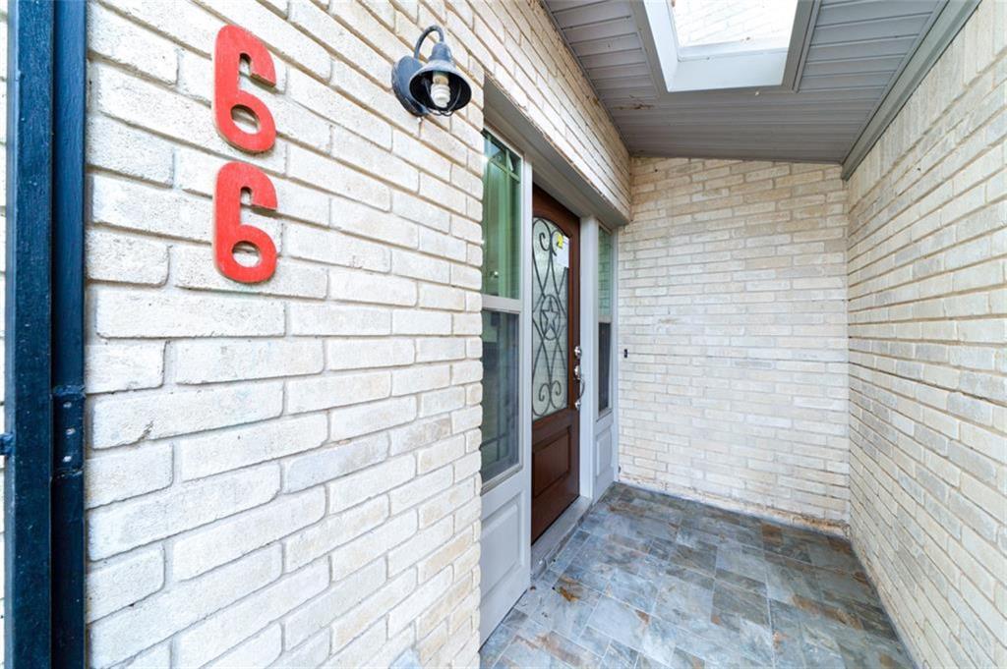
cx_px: 504
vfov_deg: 89.9
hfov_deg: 112.7
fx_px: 335
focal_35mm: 12
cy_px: 334
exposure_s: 1/20
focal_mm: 12
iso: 160
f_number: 8
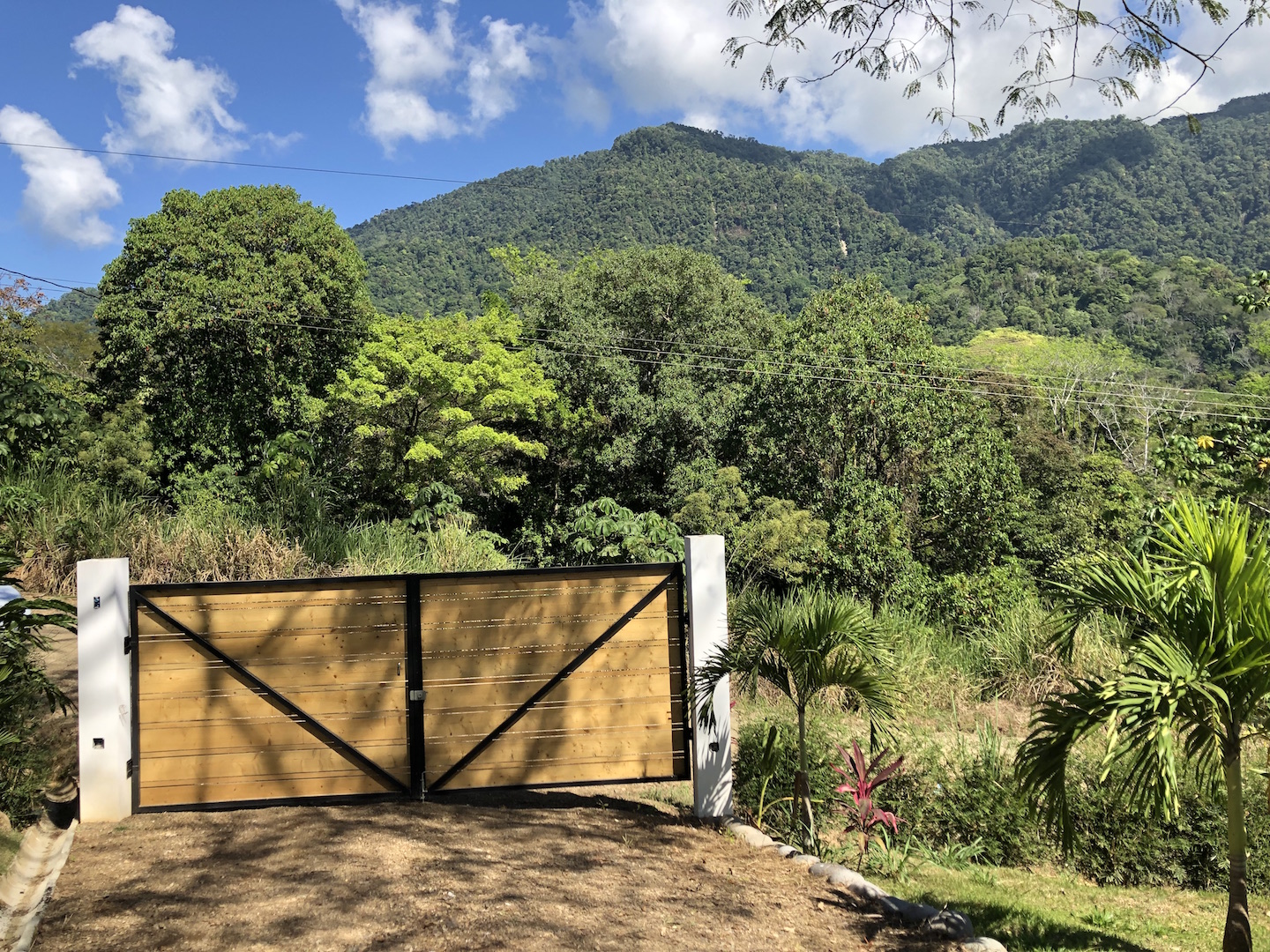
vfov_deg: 49.7
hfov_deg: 63.4
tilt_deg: +0.5
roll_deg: +1.7
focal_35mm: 28
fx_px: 1027
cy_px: 476
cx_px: 635
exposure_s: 1/1171
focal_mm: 3.99
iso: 20
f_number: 1.8
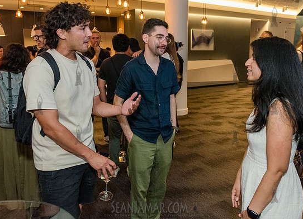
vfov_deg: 41.8
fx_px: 285
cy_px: 87
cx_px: 151
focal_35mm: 33
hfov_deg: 56.0
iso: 5000
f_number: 4
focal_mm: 24
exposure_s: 1/250
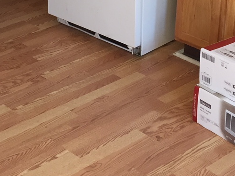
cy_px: -86
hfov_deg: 20.5
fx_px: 645
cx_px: 65
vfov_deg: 14.5
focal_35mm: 95
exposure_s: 1/40
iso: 32
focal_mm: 4.15
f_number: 2.2
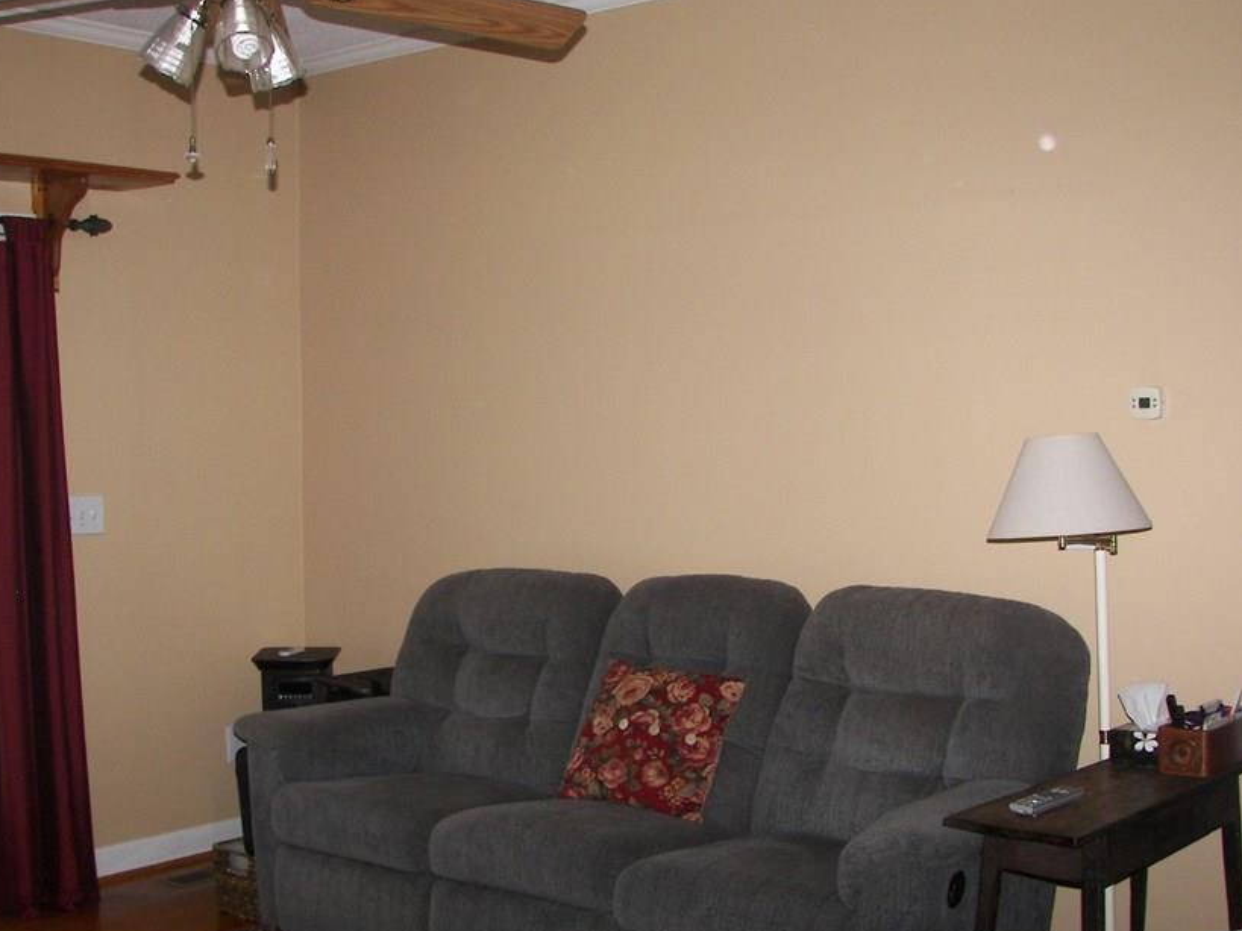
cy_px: 481
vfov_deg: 32.2
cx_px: 608
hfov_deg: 42.1
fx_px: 1614
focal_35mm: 45
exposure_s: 1/30
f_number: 2.8
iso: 100
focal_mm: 6
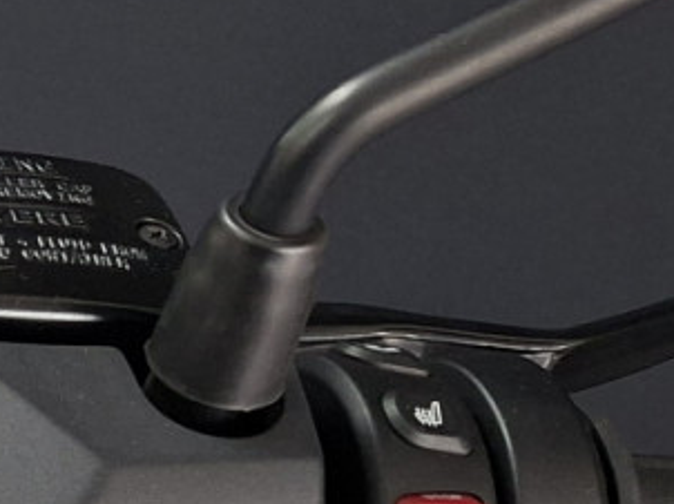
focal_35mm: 122
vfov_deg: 12.1
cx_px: -855
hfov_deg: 13.0
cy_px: 312
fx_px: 2374
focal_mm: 5.54
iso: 160
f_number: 1.8
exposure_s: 1/100
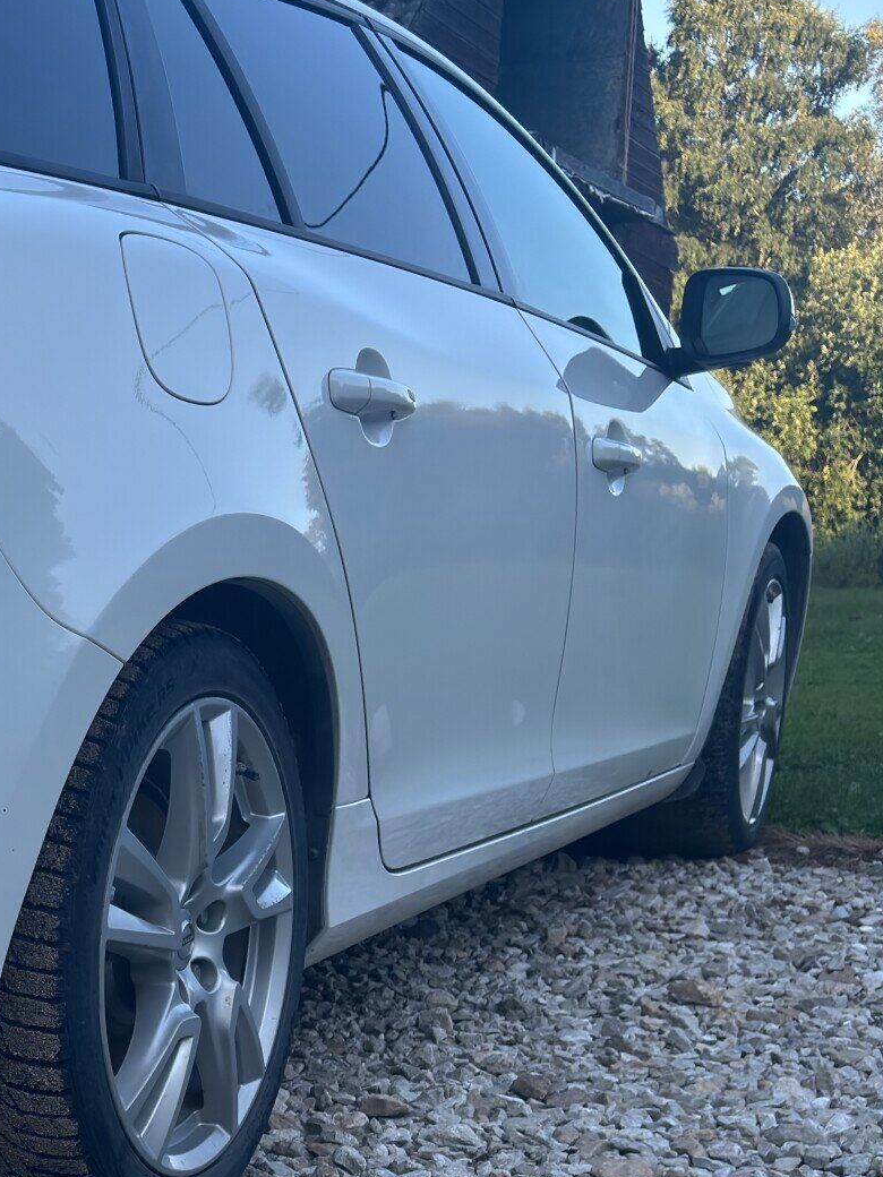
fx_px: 2211
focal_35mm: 65
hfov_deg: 20.9
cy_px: 1059
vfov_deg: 28.7
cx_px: -214
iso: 50
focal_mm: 5.96
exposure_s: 1/657
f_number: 1.6
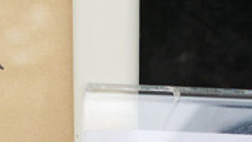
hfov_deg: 11.9
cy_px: 280
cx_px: 248
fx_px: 1196
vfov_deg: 6.6
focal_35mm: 179
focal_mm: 15
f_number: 3.2
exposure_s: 1/400
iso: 200
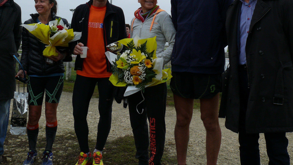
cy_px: 45
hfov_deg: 45.4
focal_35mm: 45
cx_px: 126
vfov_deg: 26.3
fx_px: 350
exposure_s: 1/200
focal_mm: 7.4
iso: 100
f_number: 5
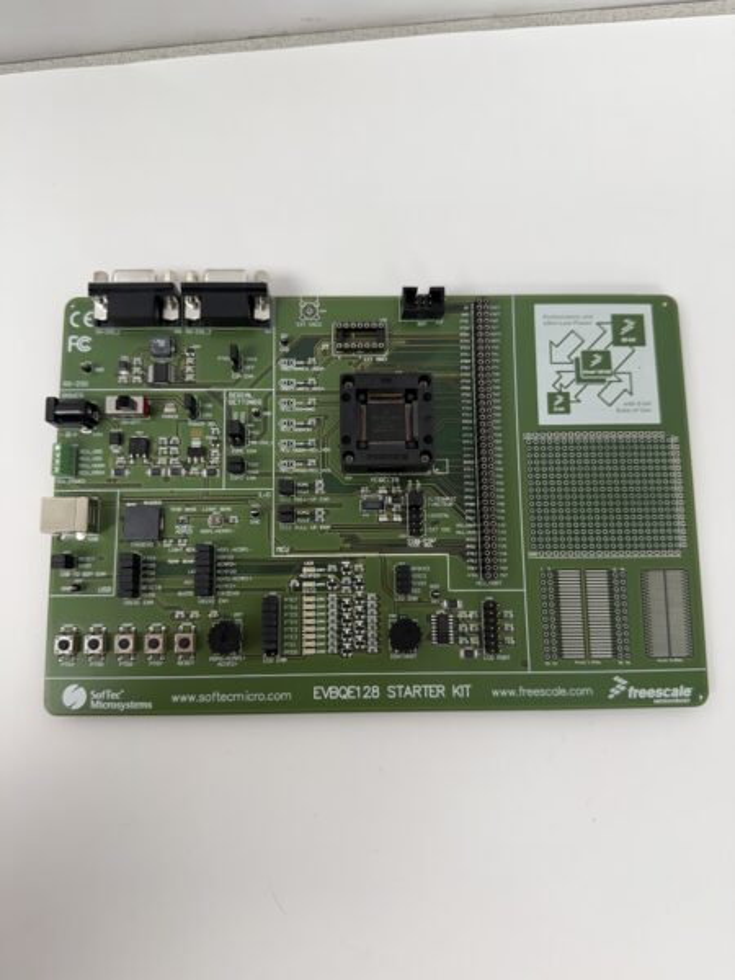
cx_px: 368
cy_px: 490
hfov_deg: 56.8
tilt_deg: -80.8
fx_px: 679
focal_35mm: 24
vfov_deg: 71.6
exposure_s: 1/120
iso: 64
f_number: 1.78
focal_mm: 6.76
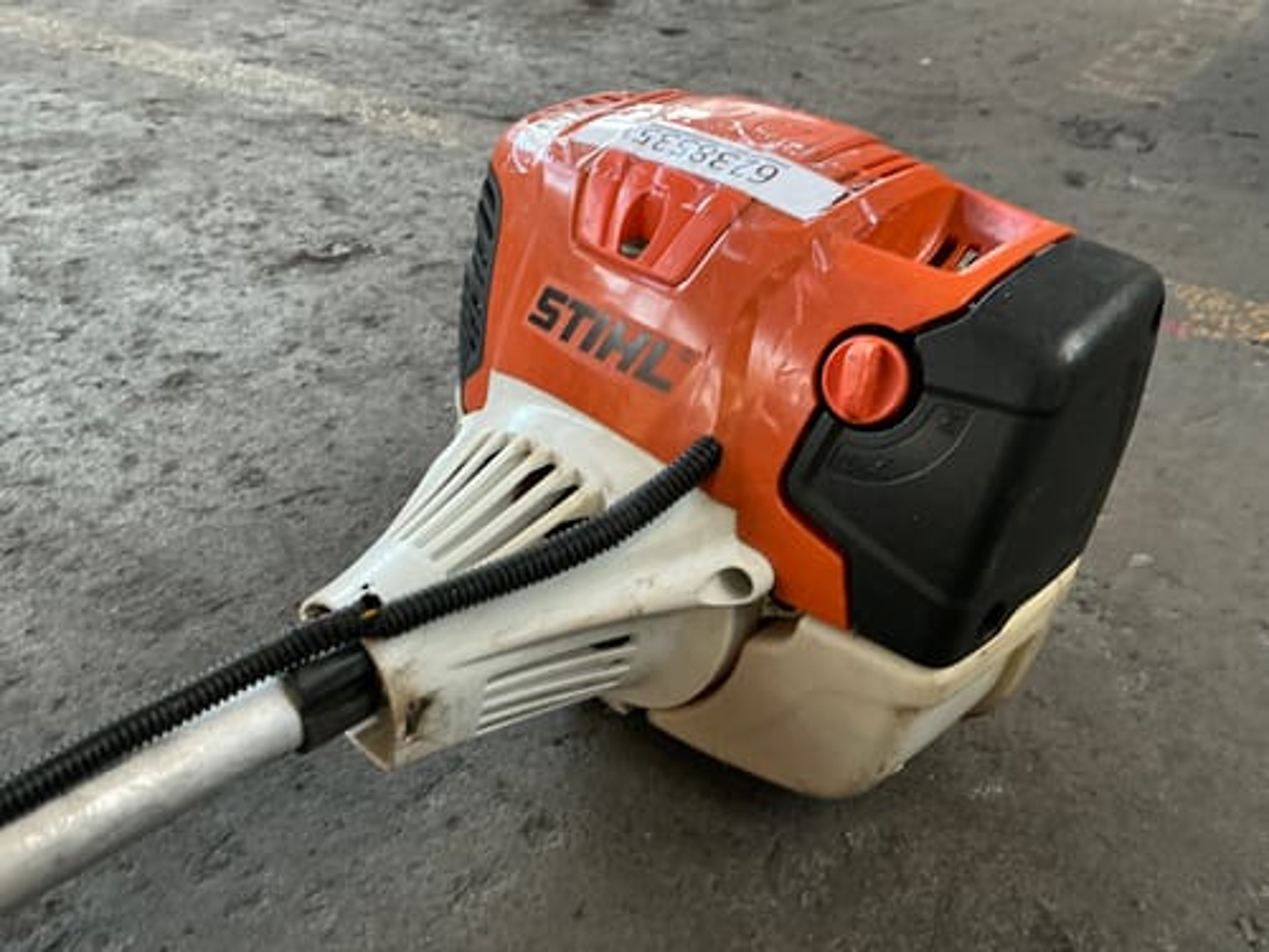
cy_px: 476
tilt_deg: -35.1
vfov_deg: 49.7
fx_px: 1026
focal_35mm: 28
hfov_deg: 63.4
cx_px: 634
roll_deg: -1.0
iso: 320
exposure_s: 1/40
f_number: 1.8
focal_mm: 3
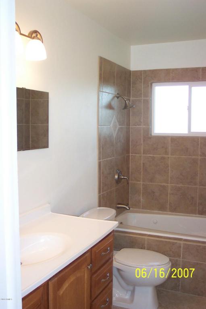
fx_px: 326
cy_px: 154
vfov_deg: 50.7
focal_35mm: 38
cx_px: 103
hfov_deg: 35.0
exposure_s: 1/45
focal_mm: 8
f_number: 2.8
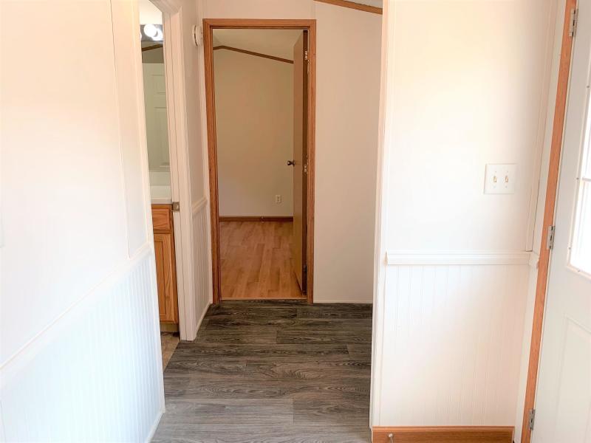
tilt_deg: -9.7
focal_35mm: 26
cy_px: 222
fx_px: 444
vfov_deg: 53.1
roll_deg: -0.2
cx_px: 296
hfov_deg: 67.3
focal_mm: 4.25
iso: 32
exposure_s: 1/120
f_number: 1.8
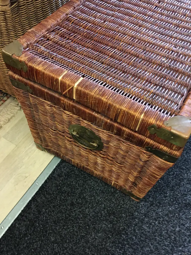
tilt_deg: -54.9
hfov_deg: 48.2
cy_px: 128
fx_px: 213
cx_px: 96
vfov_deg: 61.7
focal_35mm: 29
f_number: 2.2
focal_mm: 4.15
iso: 80
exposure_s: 1/10
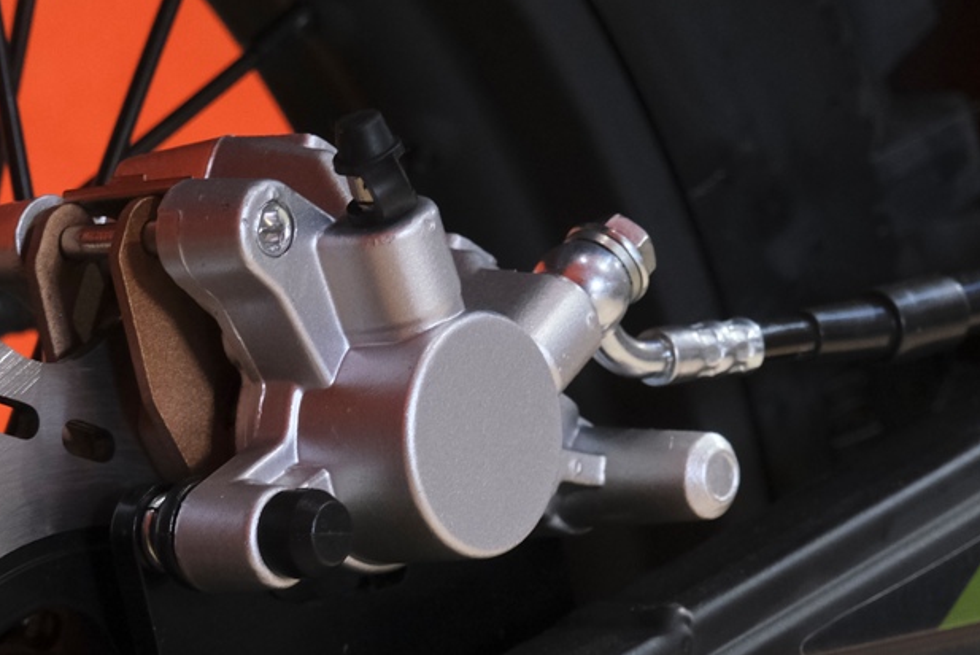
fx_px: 3813
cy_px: 778
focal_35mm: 140
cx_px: -40
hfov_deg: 14.4
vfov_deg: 9.7
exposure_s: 1/100
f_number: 4
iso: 1600
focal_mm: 35.8
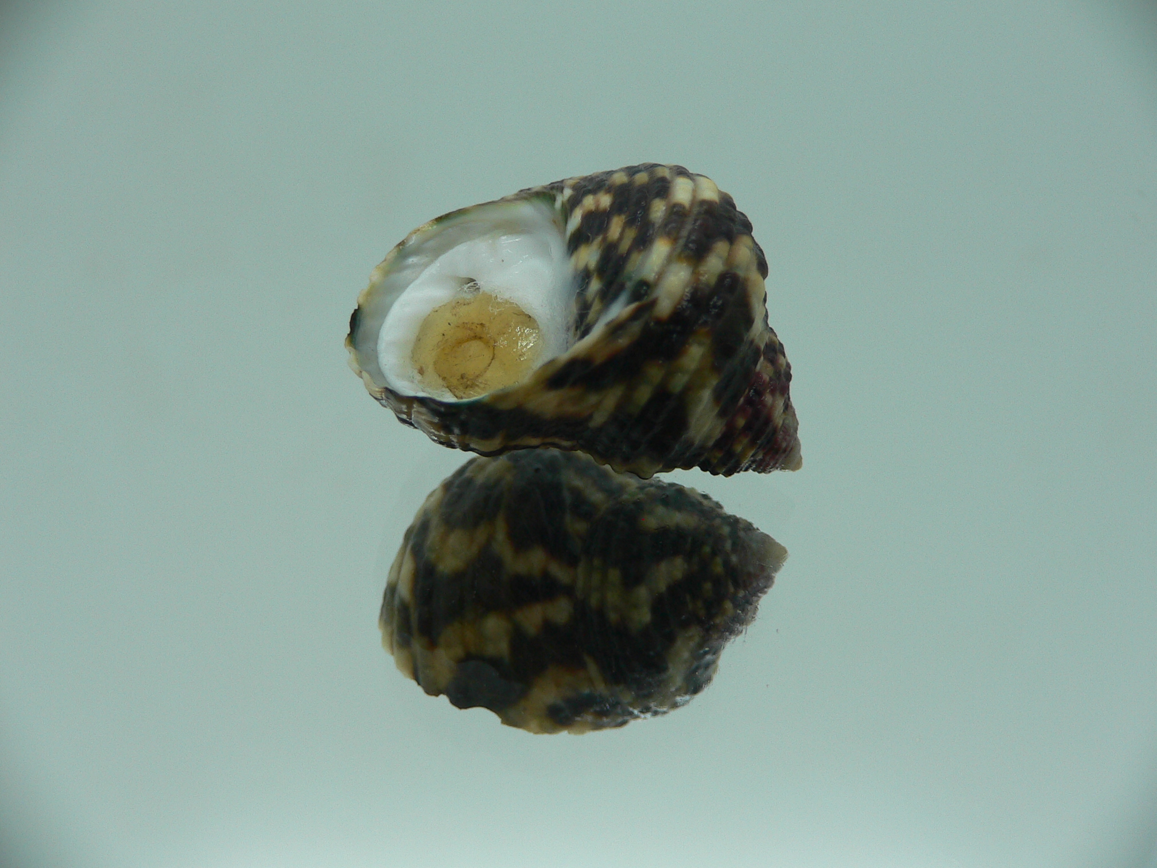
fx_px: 1170
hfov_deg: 52.6
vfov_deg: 40.7
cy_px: 434
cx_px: 578
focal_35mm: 35
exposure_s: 1/60
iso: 80
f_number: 2.8
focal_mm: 4.6
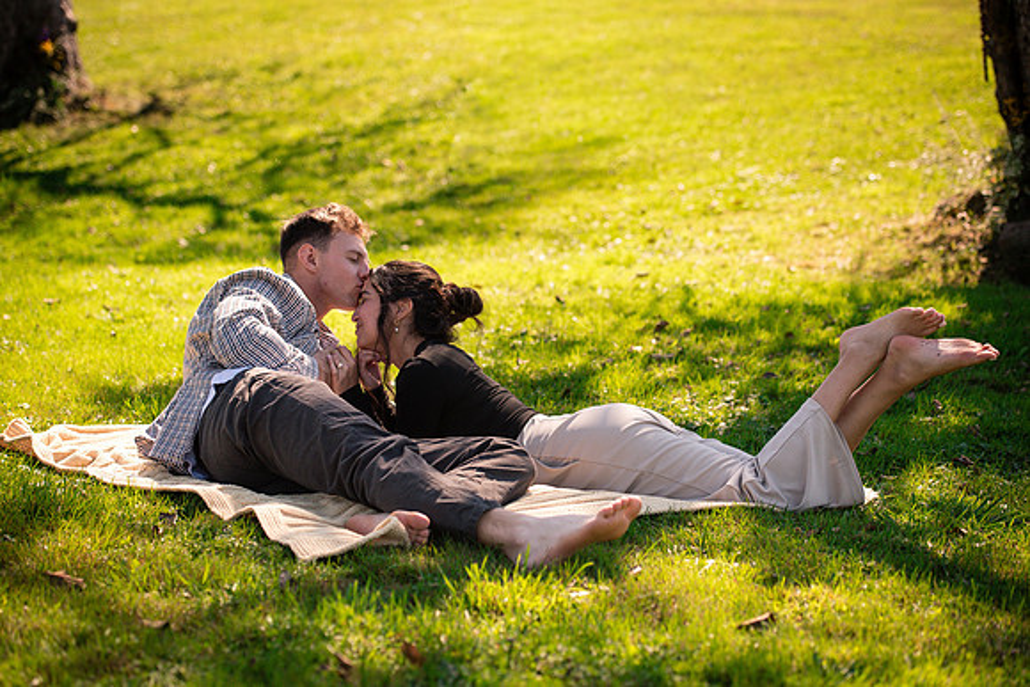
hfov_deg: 28.8
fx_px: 2003
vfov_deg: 19.5
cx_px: 515
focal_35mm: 70
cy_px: 344
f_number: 3.5
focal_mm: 70
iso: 500
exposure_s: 1/4000
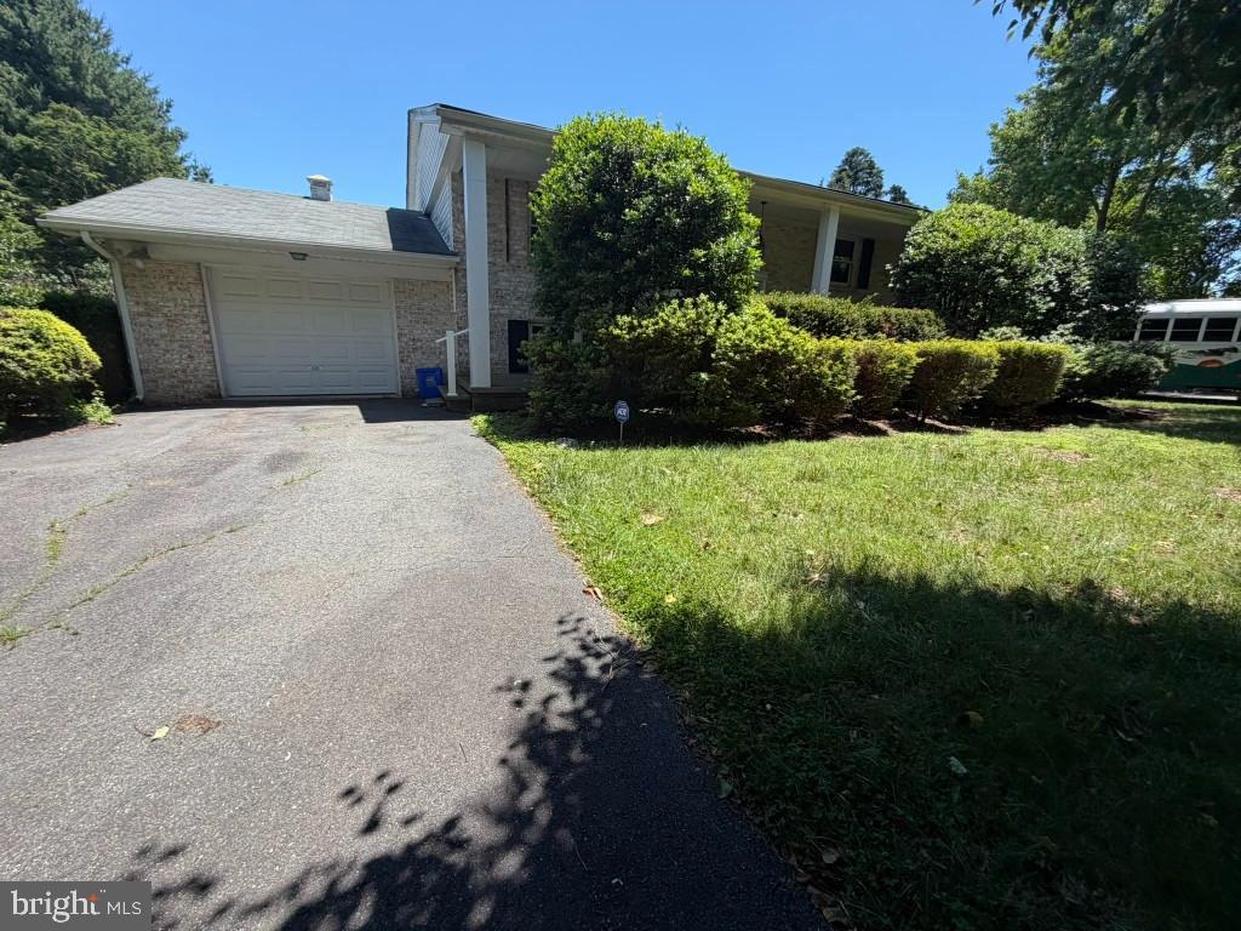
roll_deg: -3.6
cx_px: 620
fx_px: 502
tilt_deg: -15.4
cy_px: 466
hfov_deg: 102.1
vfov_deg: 85.7
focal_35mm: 14
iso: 40
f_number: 2.2
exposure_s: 1/644
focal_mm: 2.22
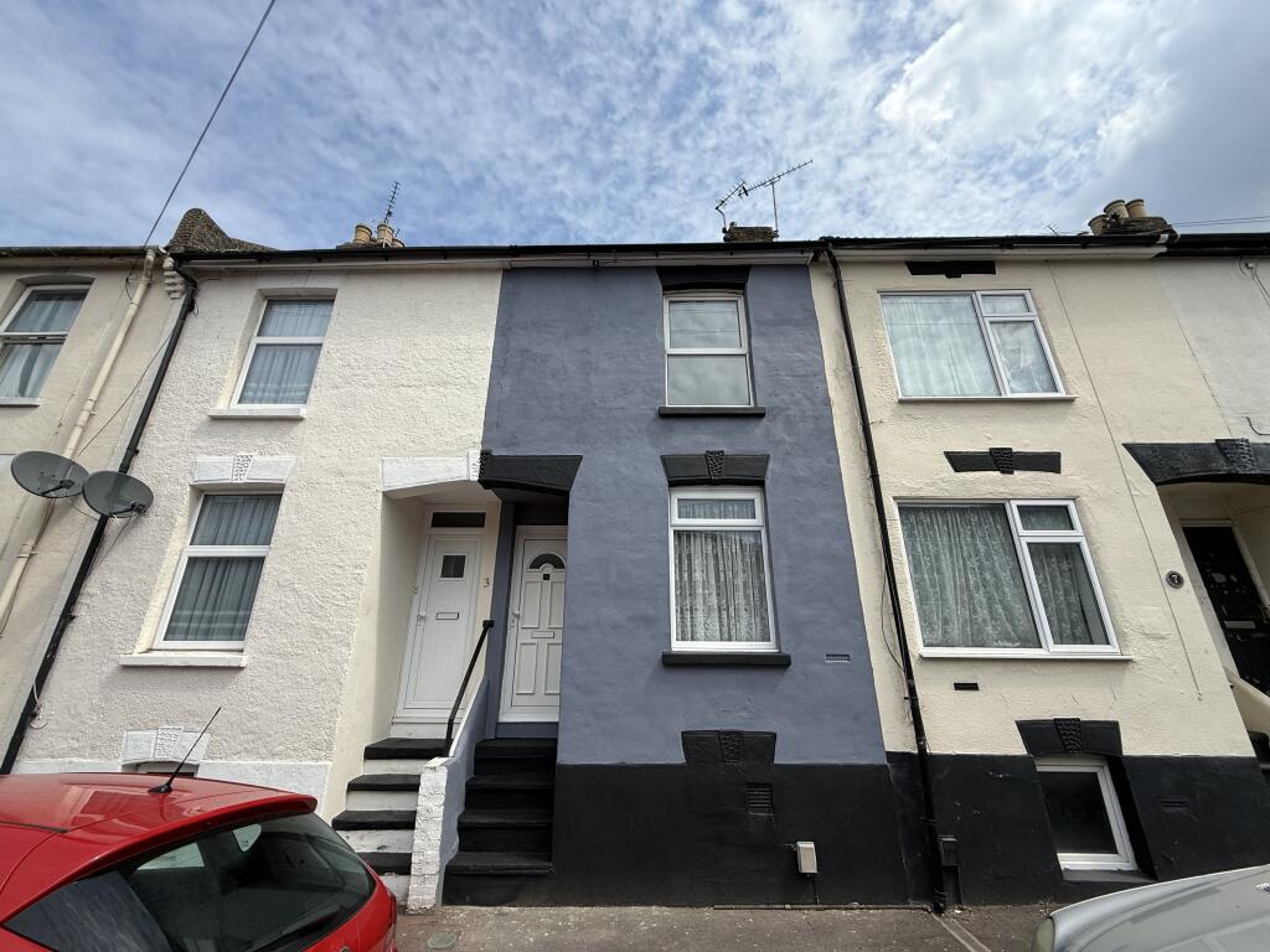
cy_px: 476
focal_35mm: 14
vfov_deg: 85.7
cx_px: 635
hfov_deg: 102.1
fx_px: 514
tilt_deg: +20.7
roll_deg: -0.5
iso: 50
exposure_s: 1/1901
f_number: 2.2
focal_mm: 2.22
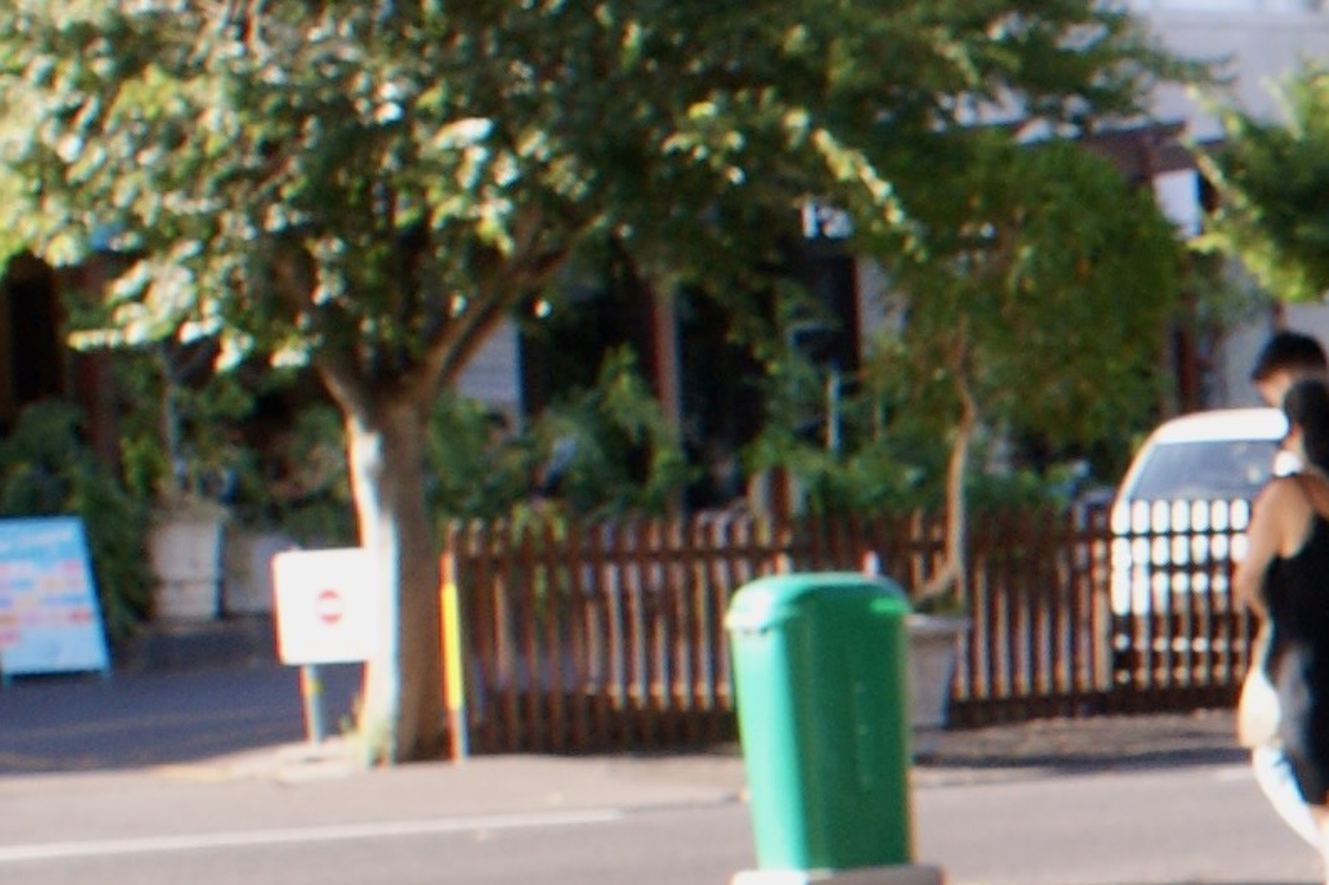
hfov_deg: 9.8
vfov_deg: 7.1
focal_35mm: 191
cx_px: 2849
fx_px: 7048
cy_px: 1269
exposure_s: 1/60
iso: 100
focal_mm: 22
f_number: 7.1
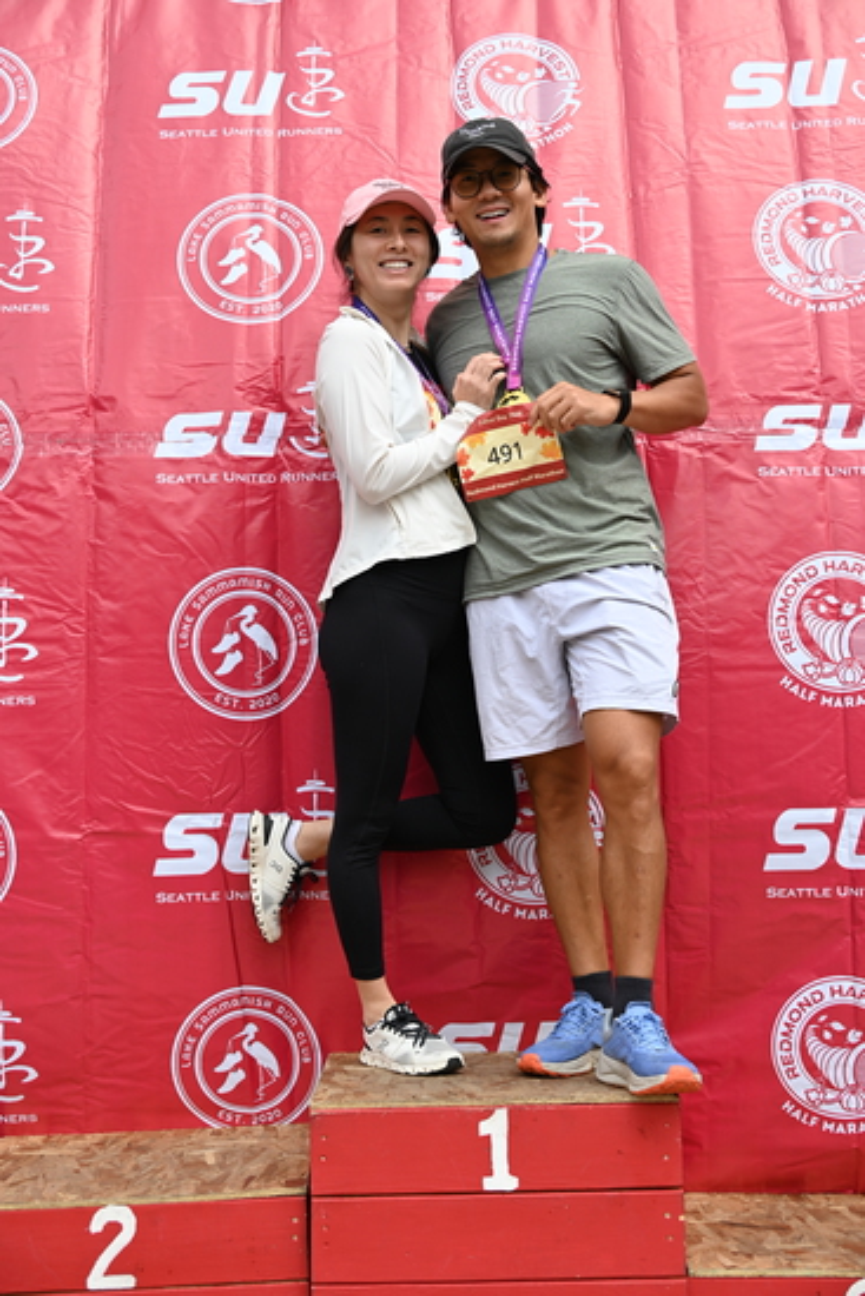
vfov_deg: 39.6
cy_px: 648
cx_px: 432
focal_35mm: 50
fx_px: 1801
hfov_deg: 27.0
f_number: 5.6
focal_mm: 50
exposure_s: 1/250
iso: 140
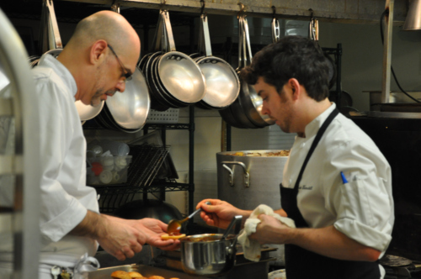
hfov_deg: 23.4
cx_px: 210
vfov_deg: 15.7
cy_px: 140
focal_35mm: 87
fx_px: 1016
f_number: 5
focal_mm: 58
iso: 1000
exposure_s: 1/30
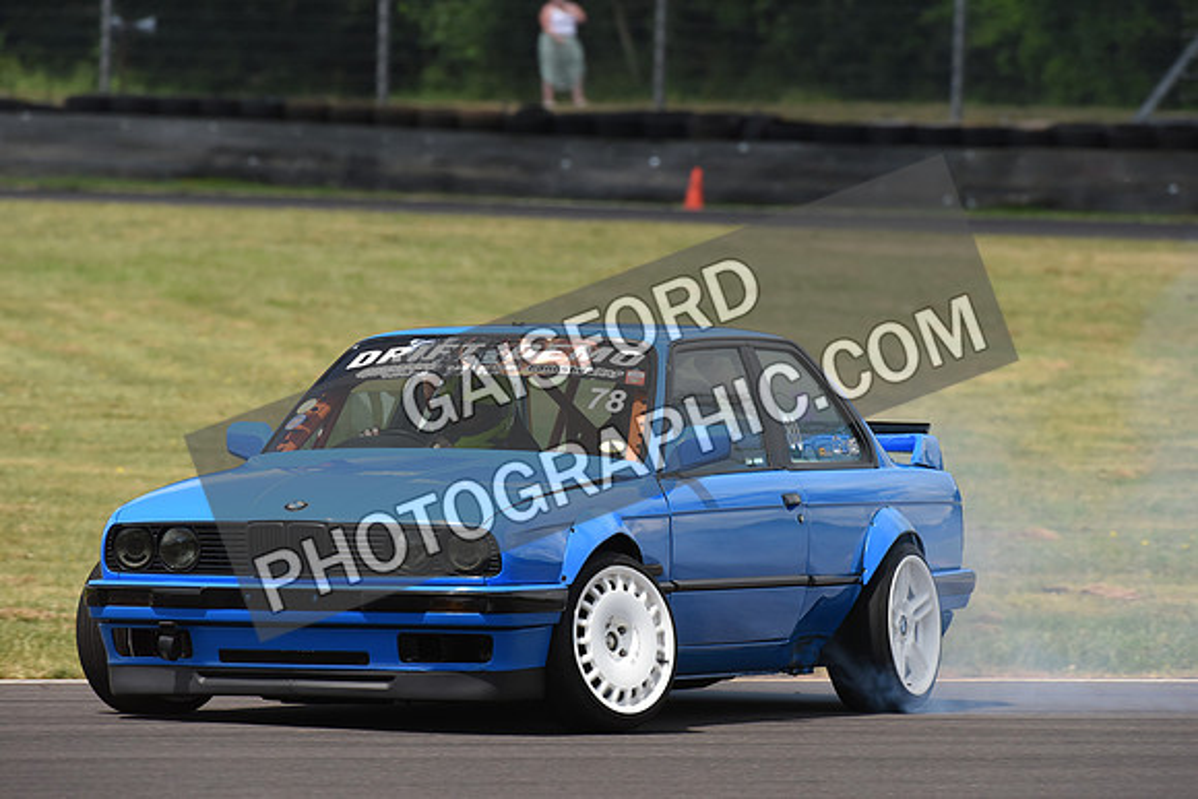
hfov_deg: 5.2
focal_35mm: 400
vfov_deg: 3.4
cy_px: 400
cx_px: 599
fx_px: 13314
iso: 1400
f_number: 8
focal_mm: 400
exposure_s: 1/1000
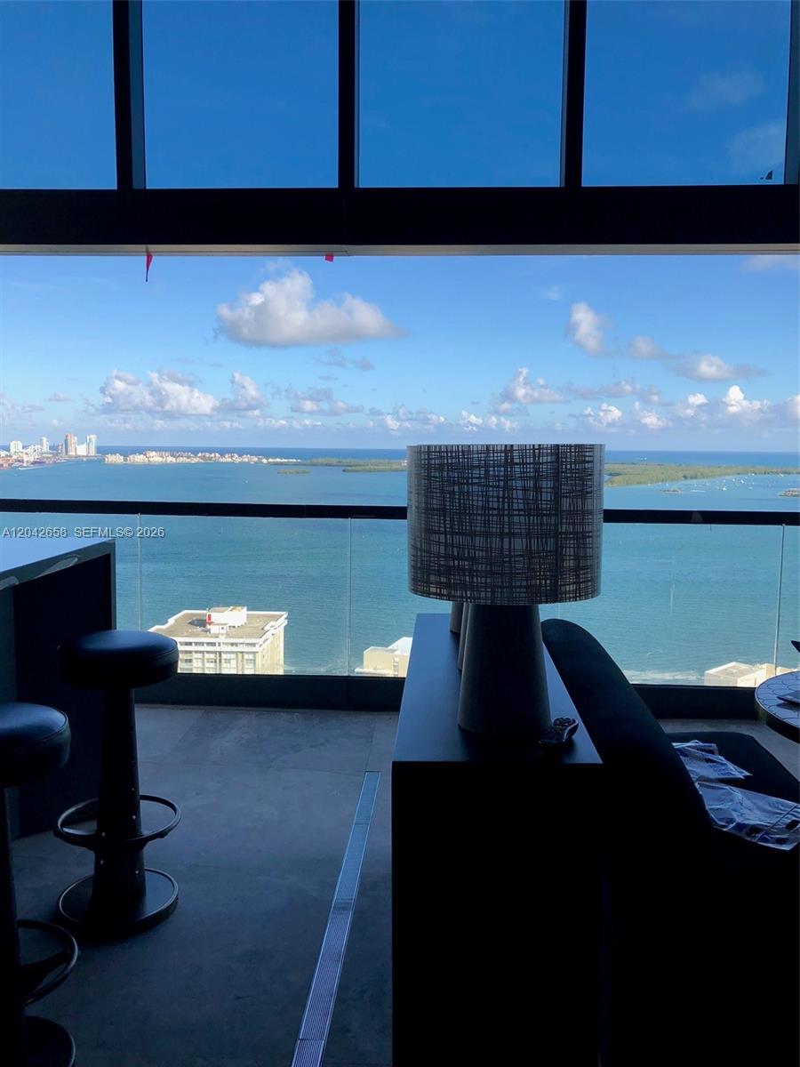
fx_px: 894
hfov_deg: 48.2
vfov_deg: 61.7
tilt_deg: -5.7
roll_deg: -0.7
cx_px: 400
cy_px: 534
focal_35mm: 29
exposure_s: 1/1245
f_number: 1.8
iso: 20
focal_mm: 3.99
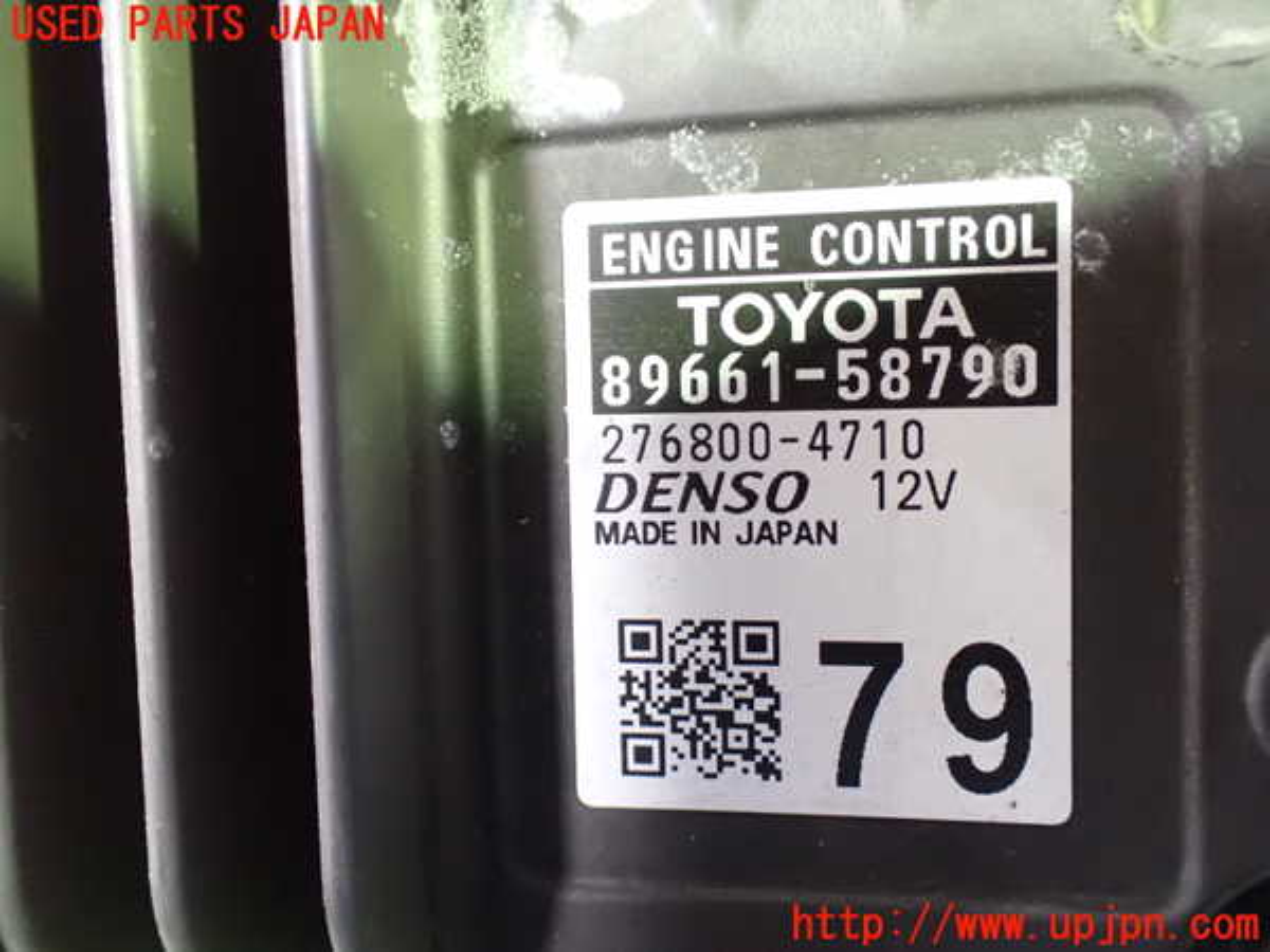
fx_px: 1174
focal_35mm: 32
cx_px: 635
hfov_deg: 56.8
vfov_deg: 44.2
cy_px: 476
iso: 1600
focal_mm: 5.79
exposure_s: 1/25
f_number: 2.4
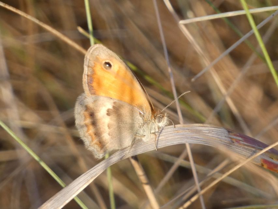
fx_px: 4546
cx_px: 139
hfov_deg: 3.5
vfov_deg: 2.6
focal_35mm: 566
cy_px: 104
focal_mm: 101.4
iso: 160
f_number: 5.6
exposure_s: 1/100
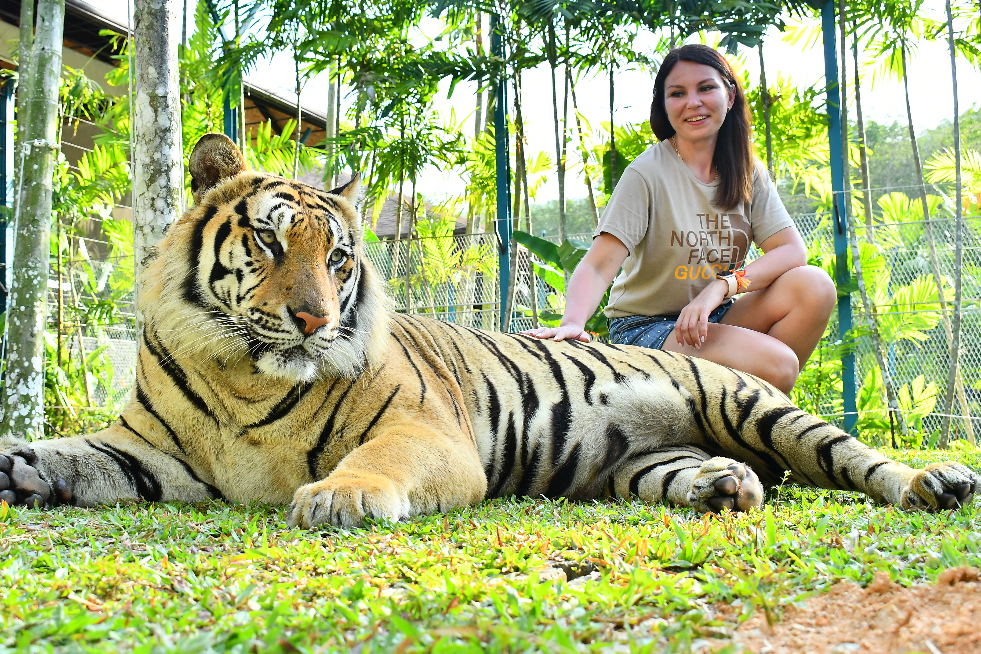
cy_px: 304
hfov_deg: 41.1
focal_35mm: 48
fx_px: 1308
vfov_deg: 28.1
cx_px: 437
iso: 800
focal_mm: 28
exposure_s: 1/500
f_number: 7.1
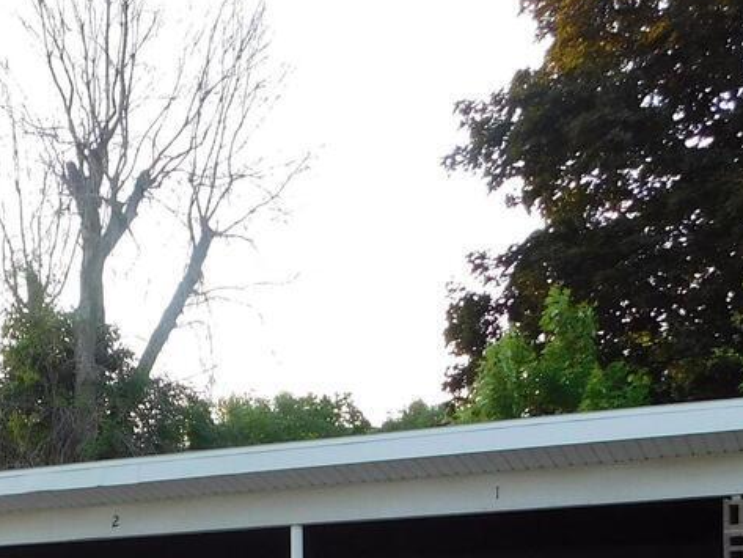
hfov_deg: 26.7
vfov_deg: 19.5
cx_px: 60
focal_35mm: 70
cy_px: 703
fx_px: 1503
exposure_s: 1/125
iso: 125
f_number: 3
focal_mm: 4
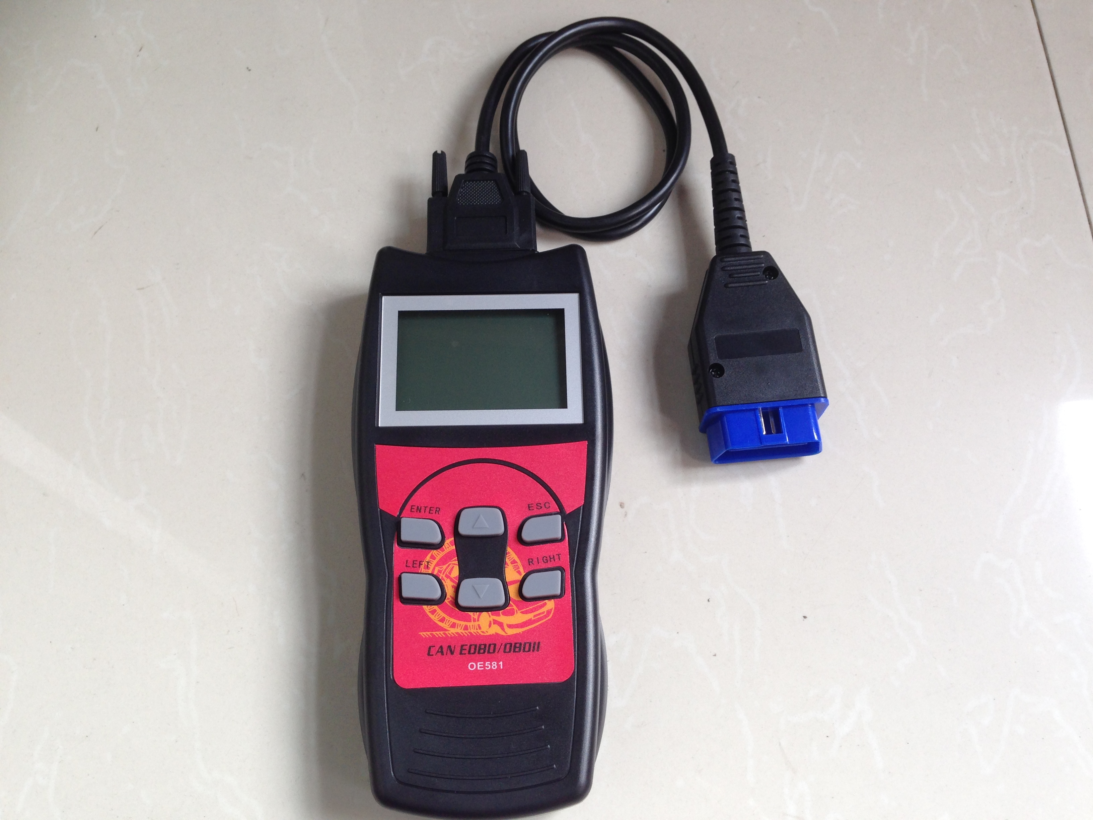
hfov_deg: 55.4
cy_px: 410
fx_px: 1042
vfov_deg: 42.9
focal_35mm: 33
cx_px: 546
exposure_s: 1/40
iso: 50
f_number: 2.4
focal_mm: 4.12
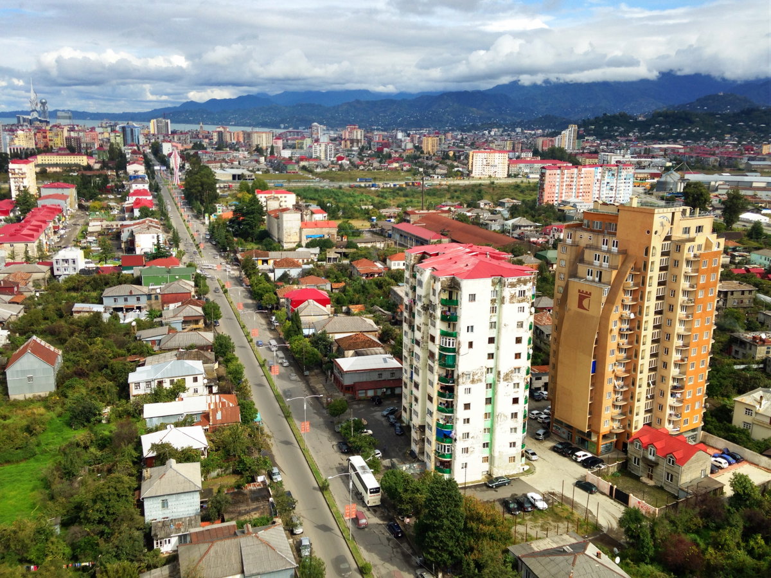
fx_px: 735
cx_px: 386
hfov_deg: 55.4
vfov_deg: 42.9
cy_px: 289
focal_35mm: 33
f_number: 2.4
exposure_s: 1/2008
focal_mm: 4.12
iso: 50
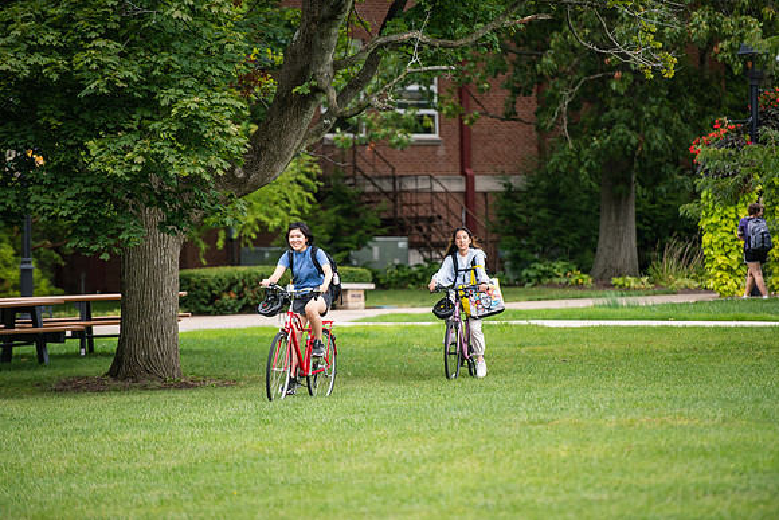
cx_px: 390
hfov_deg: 10.3
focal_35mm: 200
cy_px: 260
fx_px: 4329
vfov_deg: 6.9
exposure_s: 1/500
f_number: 3.2
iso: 250
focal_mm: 200
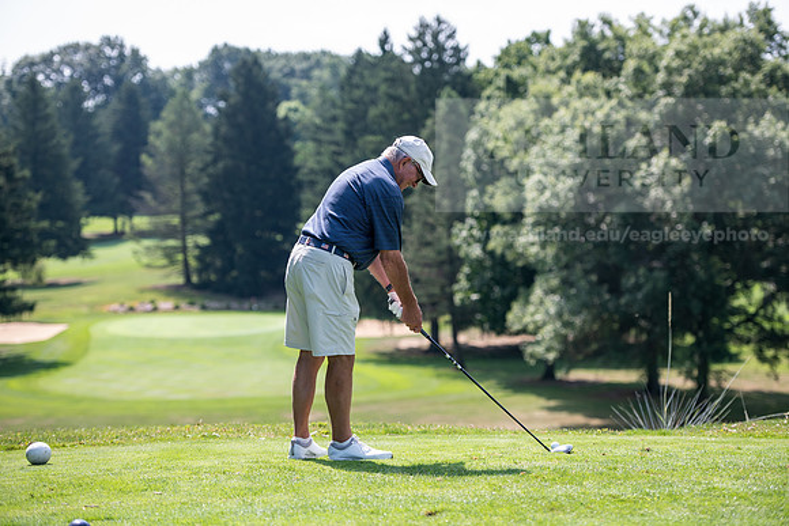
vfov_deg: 13.7
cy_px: 263
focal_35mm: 100
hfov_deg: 20.4
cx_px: 394
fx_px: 2192
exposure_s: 1/1250
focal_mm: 100
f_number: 3.2
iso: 200
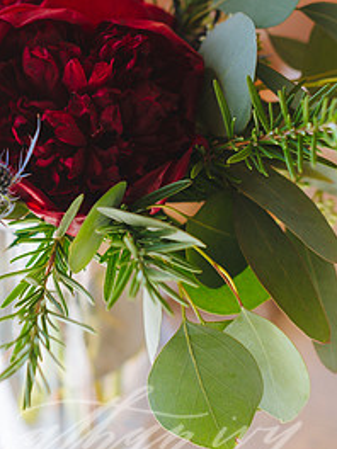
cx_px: 103
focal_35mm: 82
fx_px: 1064
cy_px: 122
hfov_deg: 17.9
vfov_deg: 23.6
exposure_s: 1/60
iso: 320
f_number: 3.2
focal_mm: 50
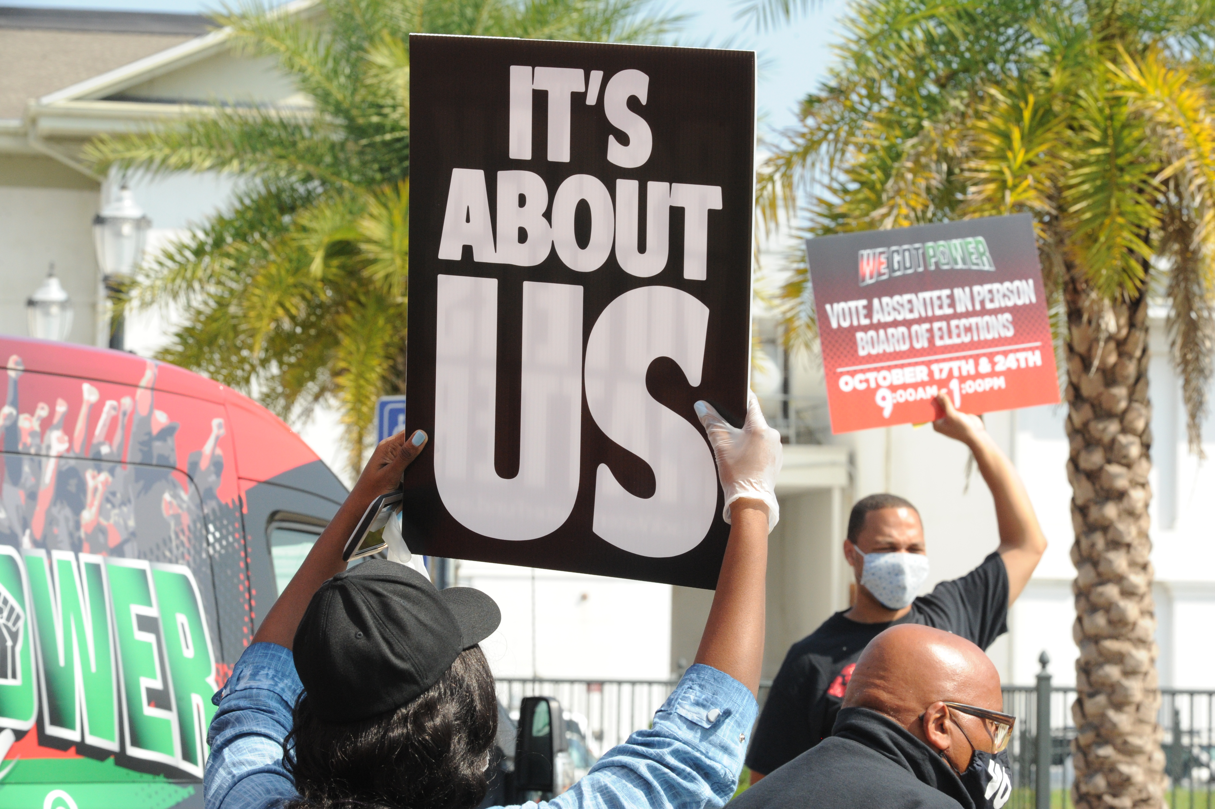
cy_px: 404
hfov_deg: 18.3
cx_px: 608
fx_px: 3778
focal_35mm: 112
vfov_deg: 12.2
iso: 2500
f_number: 16
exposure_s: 1/1000
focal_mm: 112
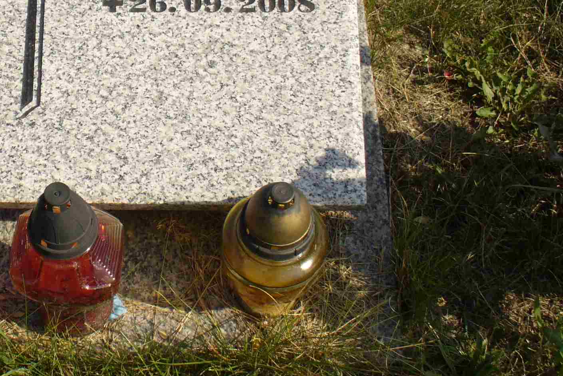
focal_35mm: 70
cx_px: 128
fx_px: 1095
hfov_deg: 28.3
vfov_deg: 19.3
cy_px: 76
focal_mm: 6.1
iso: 80
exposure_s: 1/400
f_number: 5.6
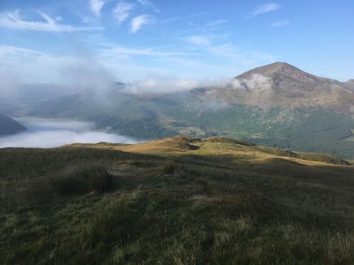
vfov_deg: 48.2
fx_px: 297
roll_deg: +0.0
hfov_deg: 61.7
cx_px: 177
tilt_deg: -7.2
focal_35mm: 29
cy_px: 132
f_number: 2.2
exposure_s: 1/855
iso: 25
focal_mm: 4.15
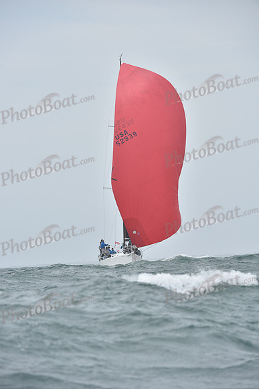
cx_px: 130
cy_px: 194
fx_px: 3020
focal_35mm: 280
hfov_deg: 4.9
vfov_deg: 7.4
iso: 320
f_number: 8
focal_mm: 280
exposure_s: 1/1000
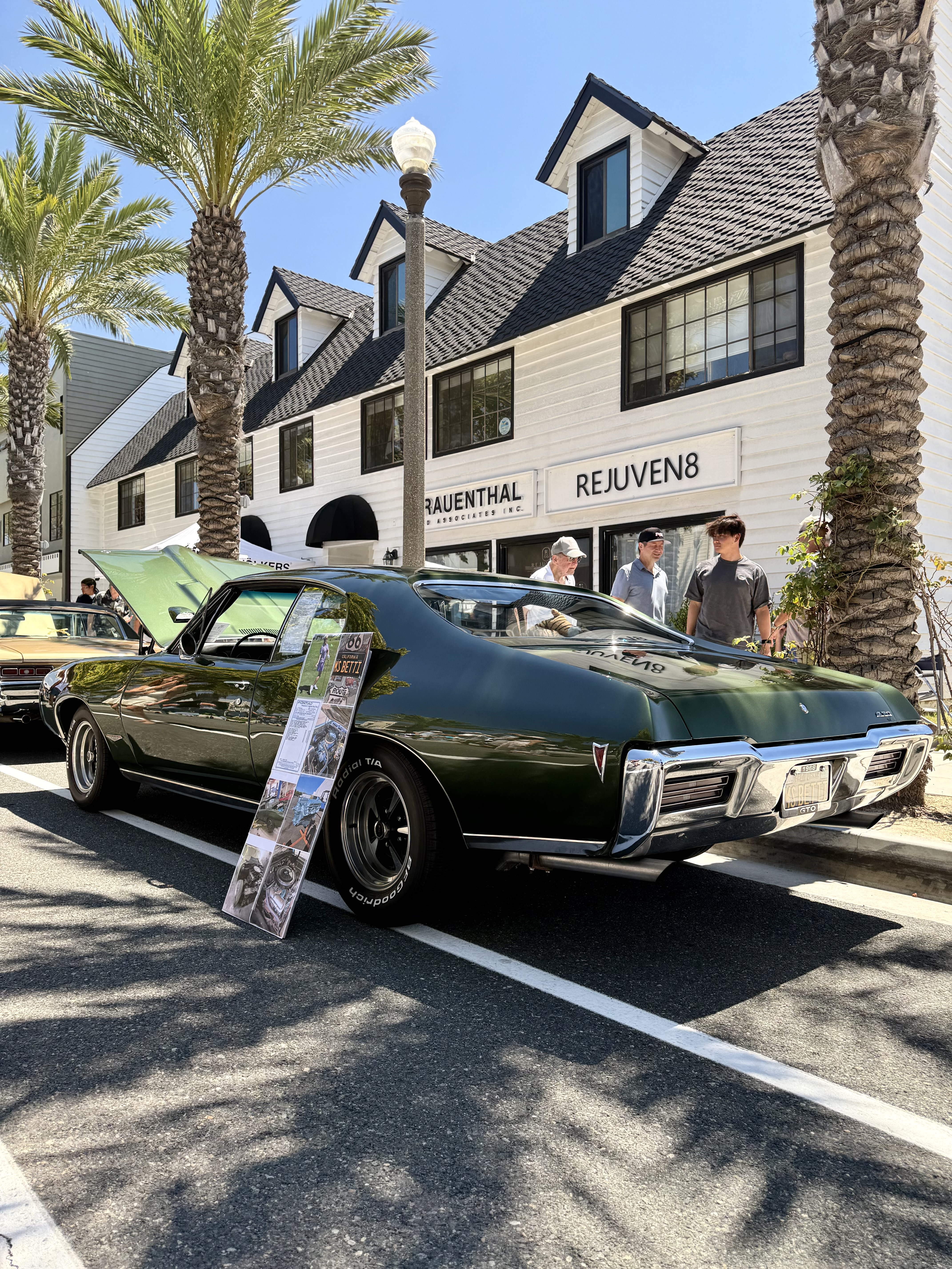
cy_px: 634
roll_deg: +0.0
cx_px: 476
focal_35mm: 24
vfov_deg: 71.6
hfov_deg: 56.8
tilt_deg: +1.4
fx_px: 880
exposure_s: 1/643
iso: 80
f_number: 1.78
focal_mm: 6.76
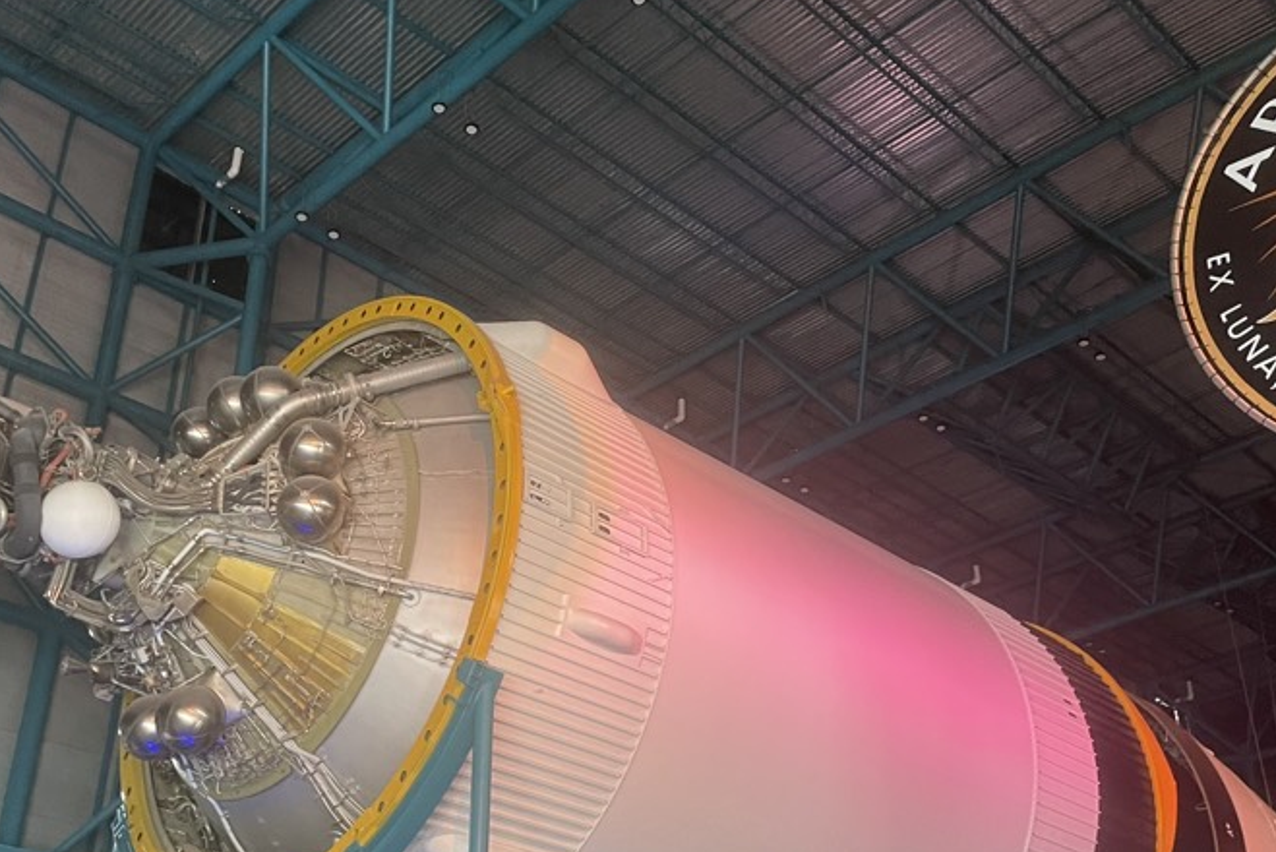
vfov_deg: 31.9
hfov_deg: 46.4
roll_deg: +1.5
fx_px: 1489
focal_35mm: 42
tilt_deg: +32.9
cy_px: 443
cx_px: 596
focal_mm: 4.2
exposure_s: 1/42
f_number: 1.6
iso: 320
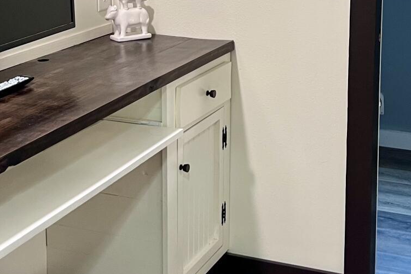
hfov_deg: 28.0
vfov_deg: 18.4
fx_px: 822
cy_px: -3
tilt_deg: -8.6
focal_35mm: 72
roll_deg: +1.3
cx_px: 243
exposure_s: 1/60
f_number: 1.5
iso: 125
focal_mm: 5.7
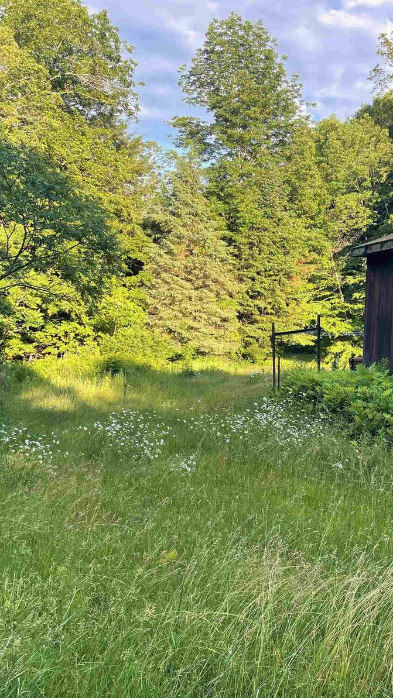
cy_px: 350
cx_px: 325
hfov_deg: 30.3
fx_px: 704
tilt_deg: -1.2
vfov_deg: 52.8
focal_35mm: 38
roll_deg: -1.7
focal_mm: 4.2
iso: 32
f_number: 1.6
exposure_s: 1/295
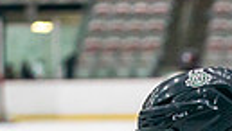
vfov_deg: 3.7
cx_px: 322
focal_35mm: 329
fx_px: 2027
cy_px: 292
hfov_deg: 6.5
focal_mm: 70
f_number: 2.8
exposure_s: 1/1600
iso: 4000
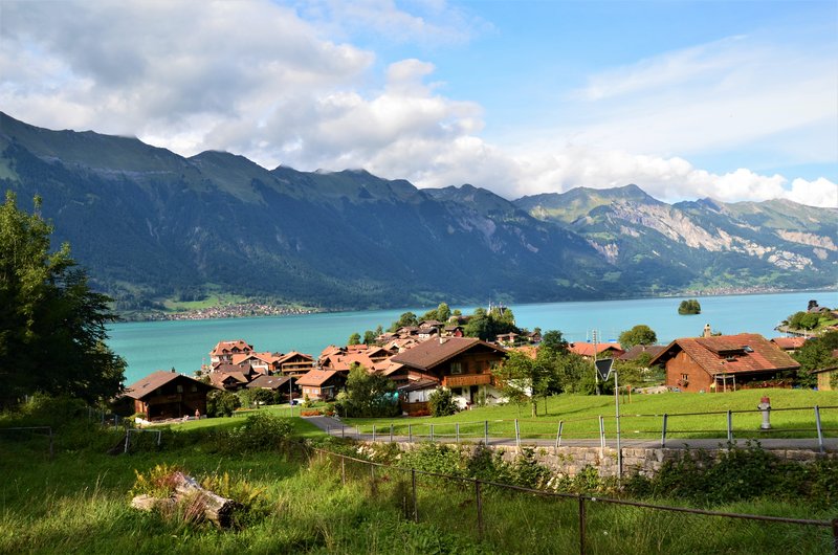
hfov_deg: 67.5
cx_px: 419
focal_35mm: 27
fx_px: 627
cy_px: 278
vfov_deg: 47.7
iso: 320
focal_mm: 18
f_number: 9
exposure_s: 1/125
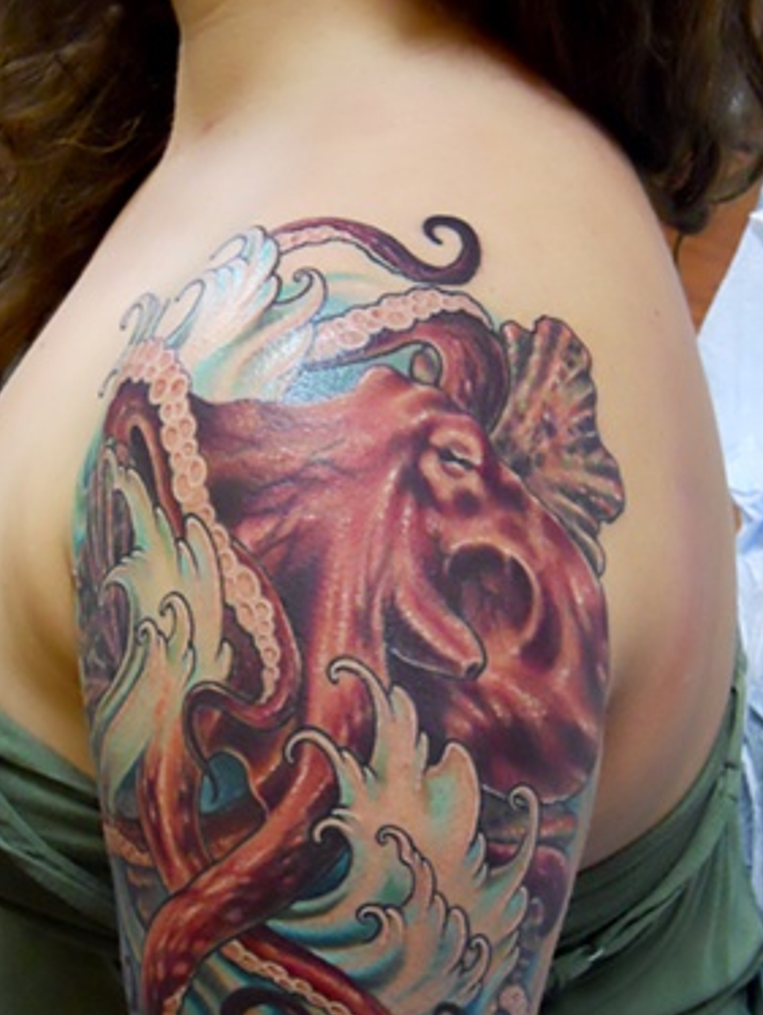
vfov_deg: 32.5
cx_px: 345
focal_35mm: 59
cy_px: 627
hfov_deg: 24.8
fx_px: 1732
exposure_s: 1/60
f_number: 3.4
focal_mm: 8.3
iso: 800
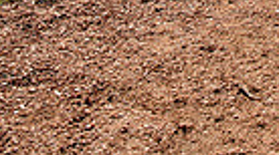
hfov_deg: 18.5
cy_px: -296
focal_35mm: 113
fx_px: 834
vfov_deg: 8.9
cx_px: 275
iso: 100
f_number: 8
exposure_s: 1/640
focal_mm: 33
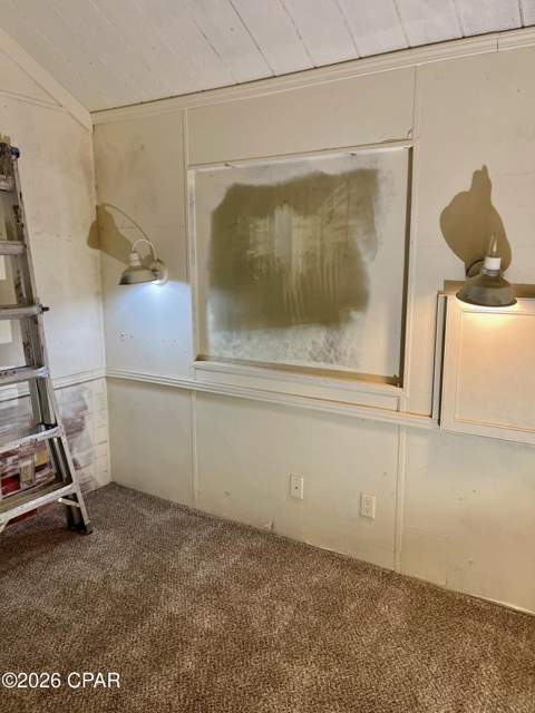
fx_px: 515
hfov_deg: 54.9
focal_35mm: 25
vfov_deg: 69.4
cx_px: 268
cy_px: 356
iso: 125
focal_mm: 5.1
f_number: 1.6
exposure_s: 1/120
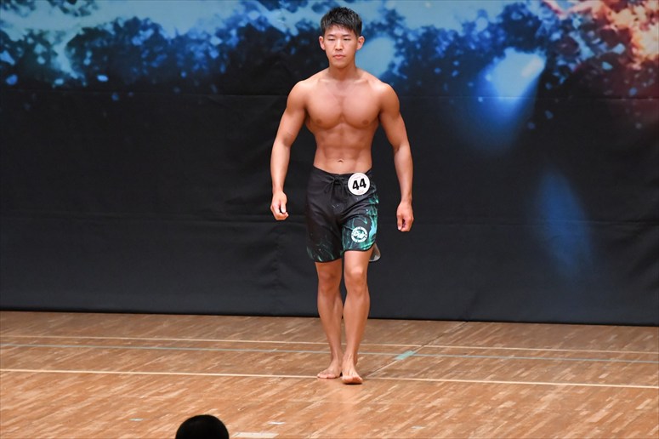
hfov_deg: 6.9
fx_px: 5489
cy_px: 220
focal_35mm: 300
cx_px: 330
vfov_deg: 4.6
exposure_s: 1/400
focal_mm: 200
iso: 8000
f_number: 5.6
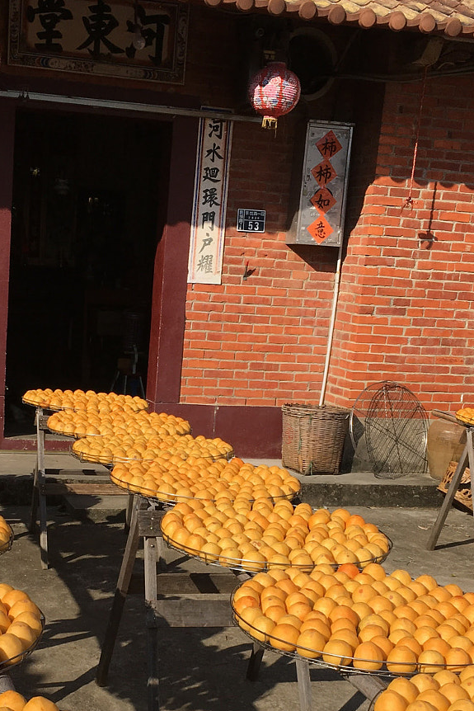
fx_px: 1105
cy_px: 528
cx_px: 127
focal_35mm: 56
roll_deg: -3.9
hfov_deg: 24.0
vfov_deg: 34.9
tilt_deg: -14.8
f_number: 2.2
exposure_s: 1/2024
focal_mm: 4.15
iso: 25
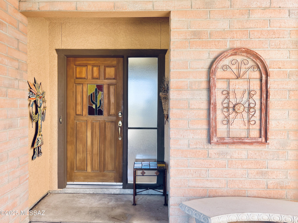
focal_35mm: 25
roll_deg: -0.6
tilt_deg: -2.5
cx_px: 149
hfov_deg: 69.4
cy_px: 112
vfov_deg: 54.9
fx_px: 215
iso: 40
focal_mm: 5.1
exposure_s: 1/121
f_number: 1.6
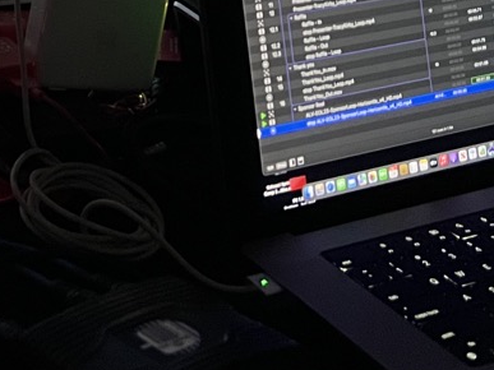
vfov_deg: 14.1
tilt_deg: -8.5
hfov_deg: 20.0
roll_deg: -0.3
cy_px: -273
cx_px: -41
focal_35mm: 94
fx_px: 1341
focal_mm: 5.7
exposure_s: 1/56
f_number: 1.5
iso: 320
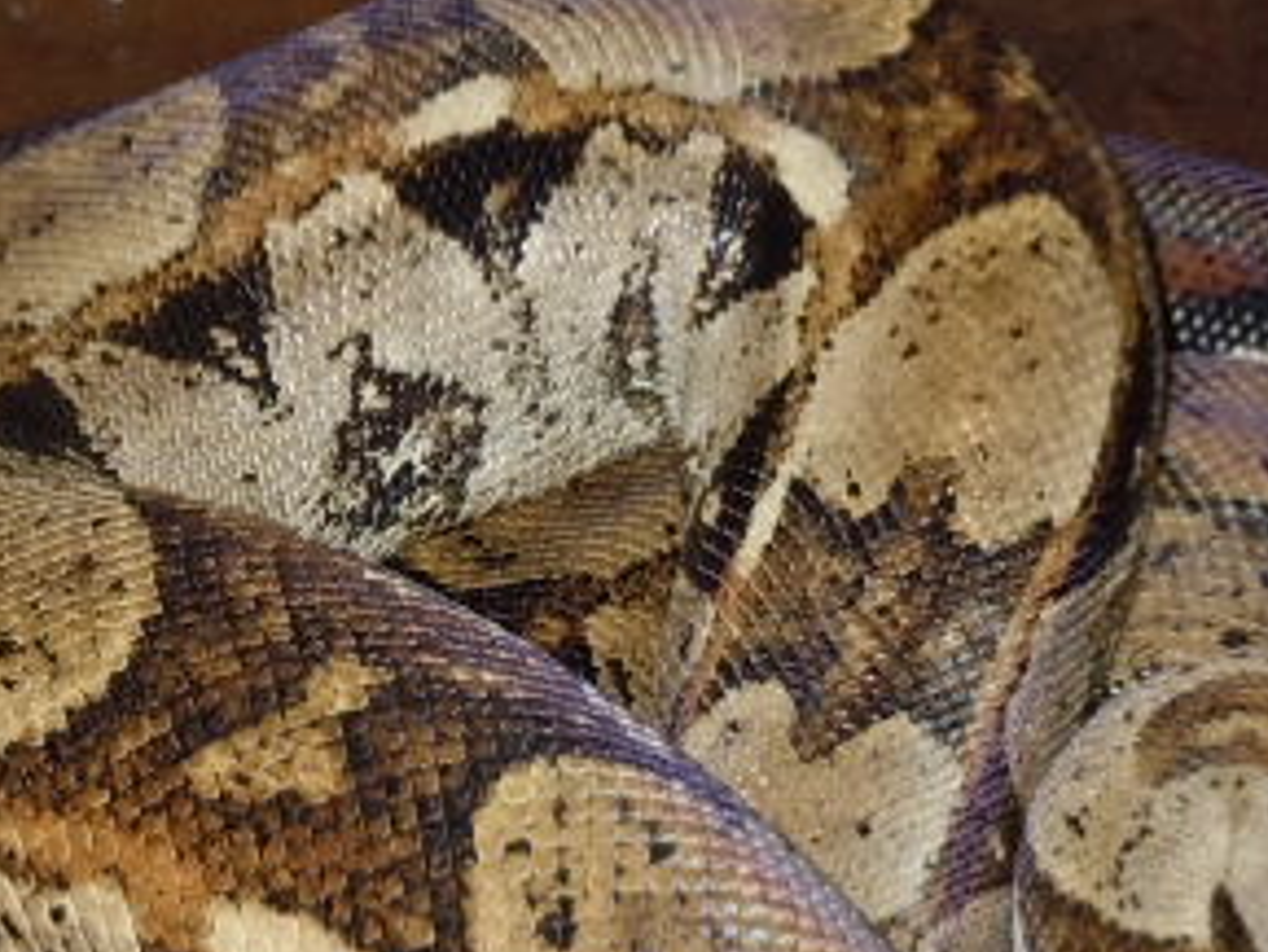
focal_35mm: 117
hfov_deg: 16.8
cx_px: 544
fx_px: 4288
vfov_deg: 12.6
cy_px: 693
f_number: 4
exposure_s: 1/30
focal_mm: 5.9
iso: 200
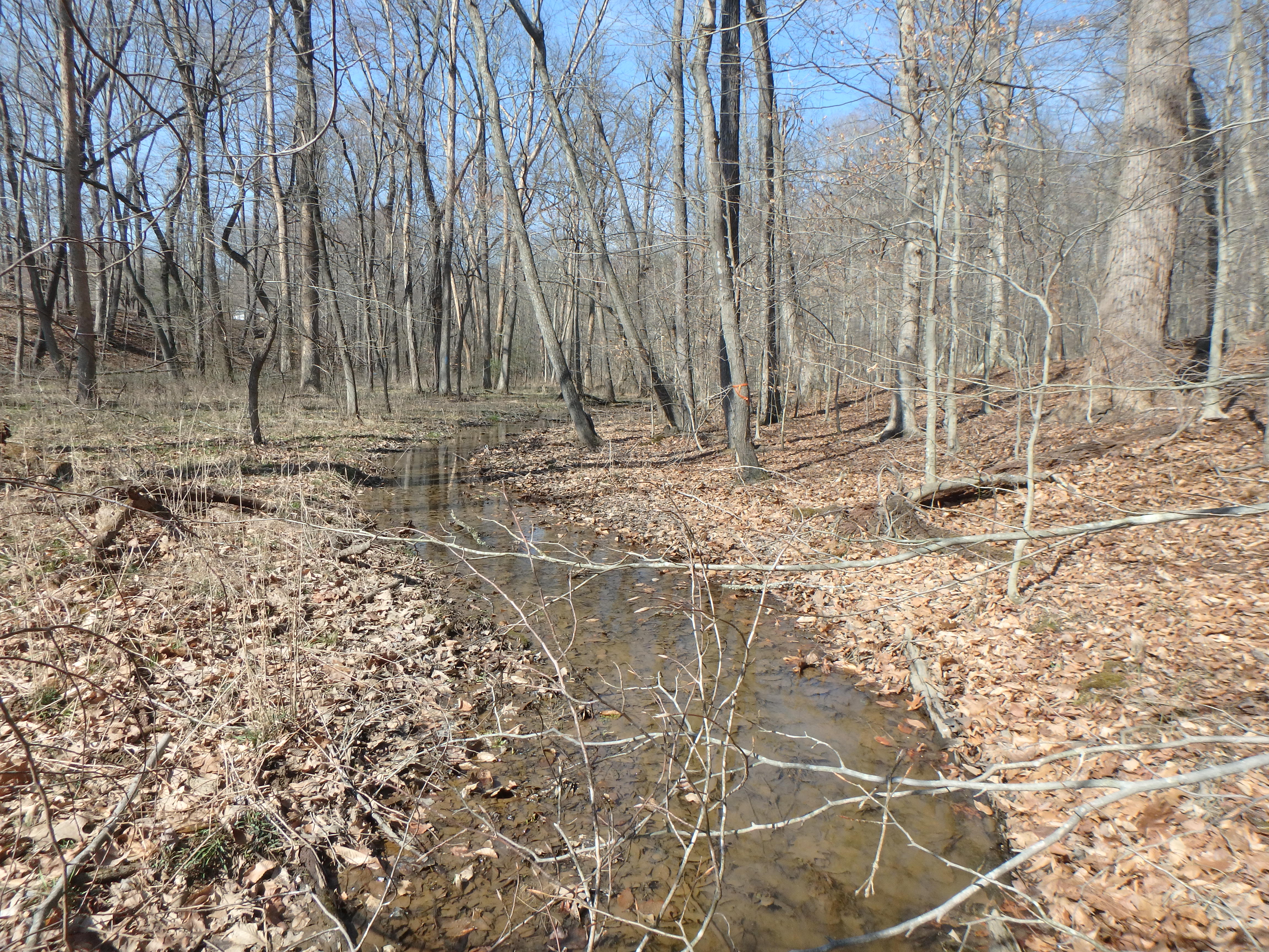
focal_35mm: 21
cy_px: 476
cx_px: 634
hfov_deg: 79.0
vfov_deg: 63.4
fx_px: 770
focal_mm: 3.7
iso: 125
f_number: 3.5
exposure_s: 1/640
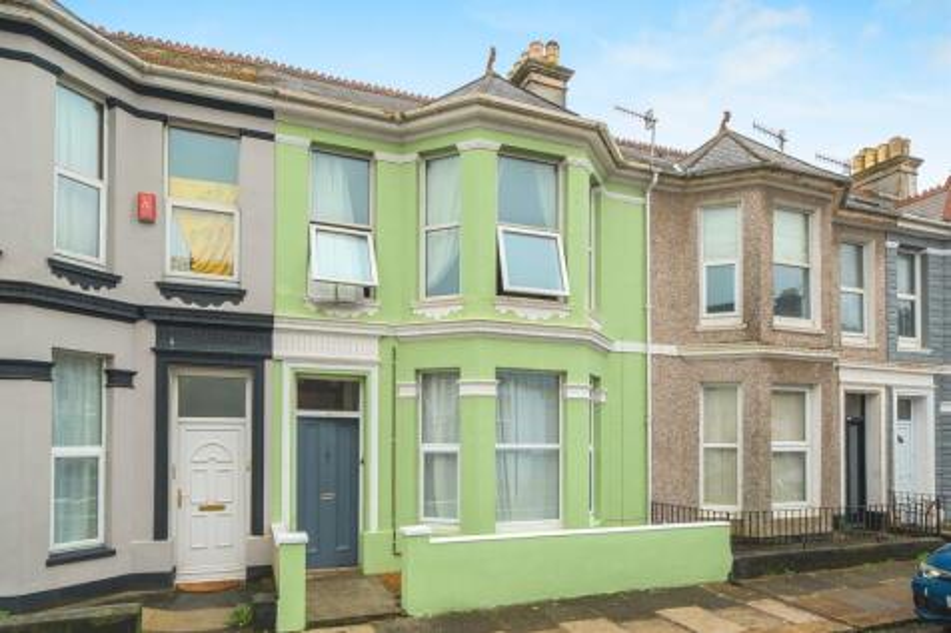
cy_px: 316
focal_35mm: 21
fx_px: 555
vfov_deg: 59.5
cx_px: 476
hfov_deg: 81.2
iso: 400
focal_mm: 14
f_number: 8
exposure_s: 1/200
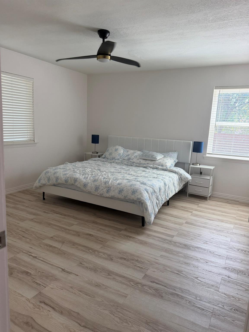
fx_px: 230
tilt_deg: -11.6
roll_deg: -3.5
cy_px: 166
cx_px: 124
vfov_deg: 71.6
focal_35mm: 24
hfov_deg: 56.8
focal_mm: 6.76
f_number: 1.78
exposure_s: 1/217
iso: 200
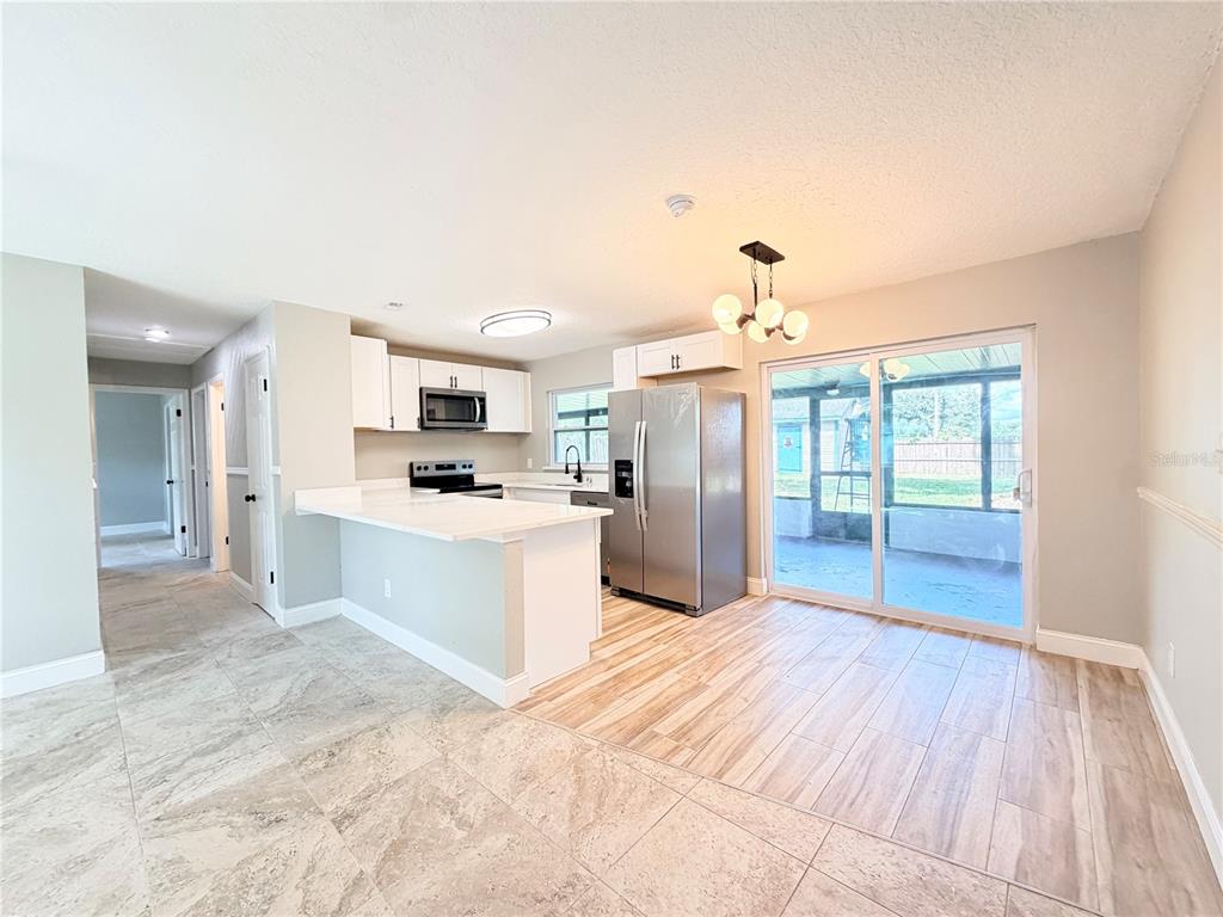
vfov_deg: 85.7
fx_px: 495
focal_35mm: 14
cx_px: 612
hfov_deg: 102.1
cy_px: 458
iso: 250
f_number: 2.2
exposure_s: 1/60
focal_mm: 2.22
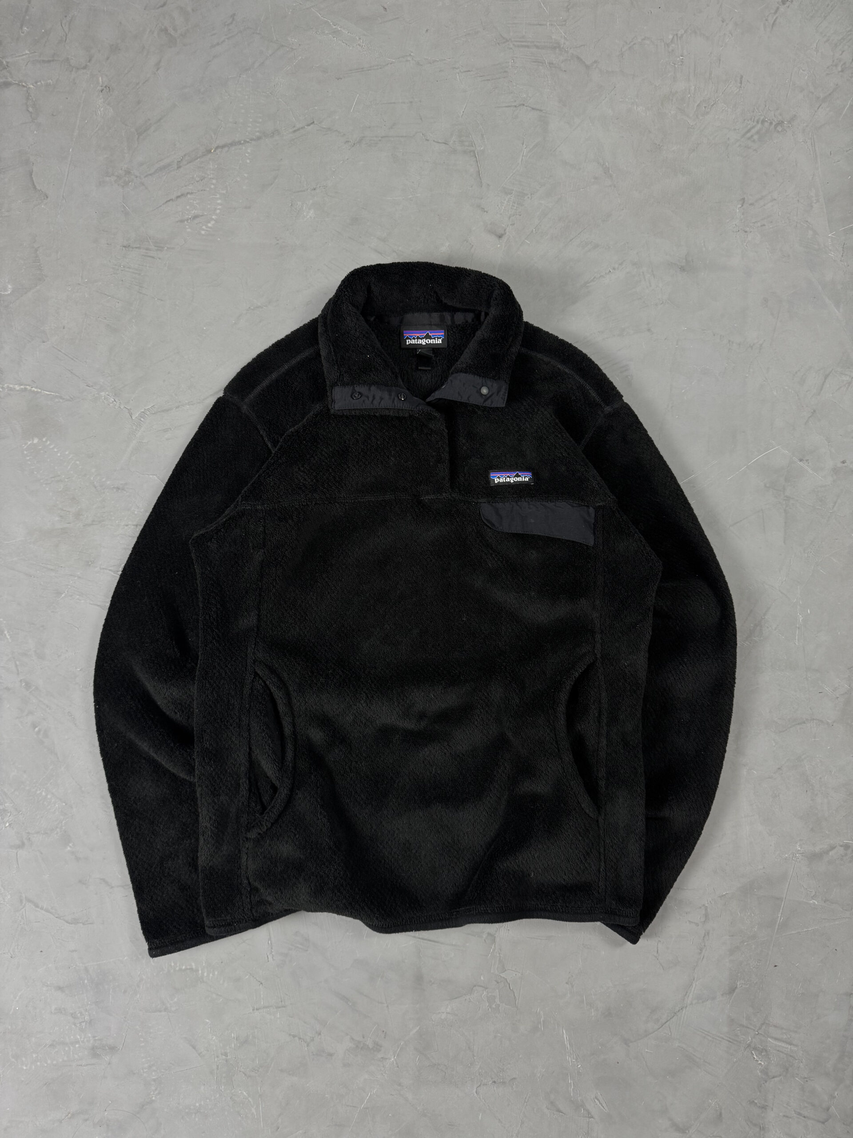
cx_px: 426
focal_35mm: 24
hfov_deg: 56.8
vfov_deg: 71.6
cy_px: 569
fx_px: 789
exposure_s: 1/60
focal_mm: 6.76
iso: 160
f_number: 1.78
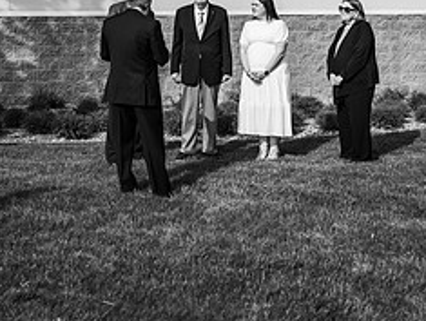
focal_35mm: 68
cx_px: 187
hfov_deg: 28.5
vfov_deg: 20.7
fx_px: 838
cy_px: -25
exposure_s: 1/3200
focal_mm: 37
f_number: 2.8
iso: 200
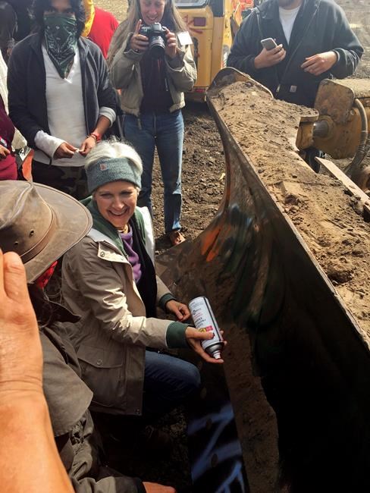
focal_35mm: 29
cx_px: 185
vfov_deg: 61.6
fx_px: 413
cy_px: 246
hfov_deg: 48.3
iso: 25
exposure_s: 1/668
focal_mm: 4.15
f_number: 2.2
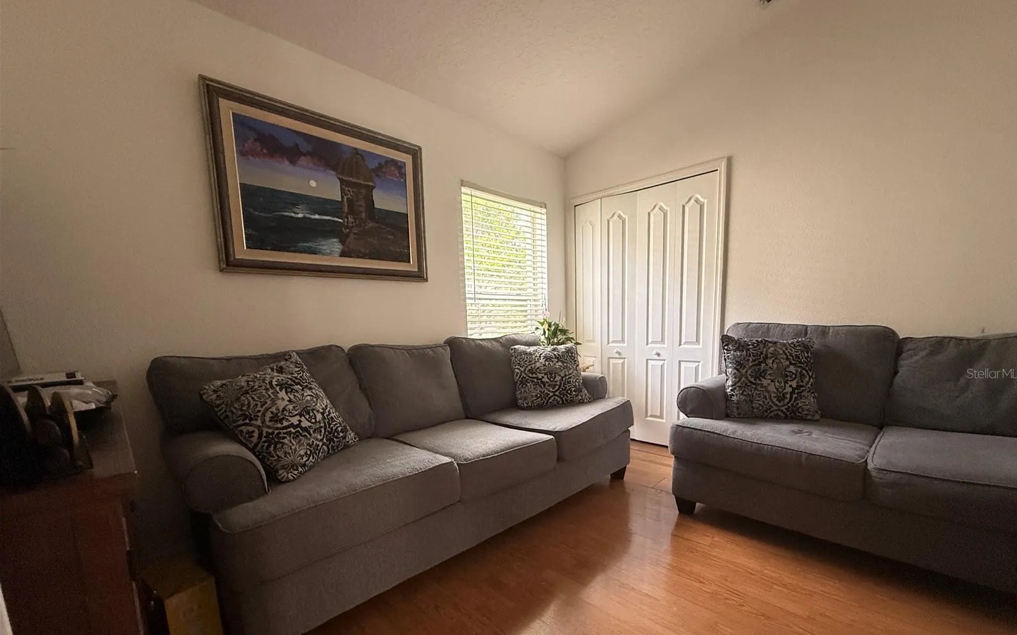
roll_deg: +1.5
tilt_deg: -8.4
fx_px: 416
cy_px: 373
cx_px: 513
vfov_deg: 74.2
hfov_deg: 101.5
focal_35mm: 15
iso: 250
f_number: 2.2
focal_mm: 2.22
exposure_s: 1/120
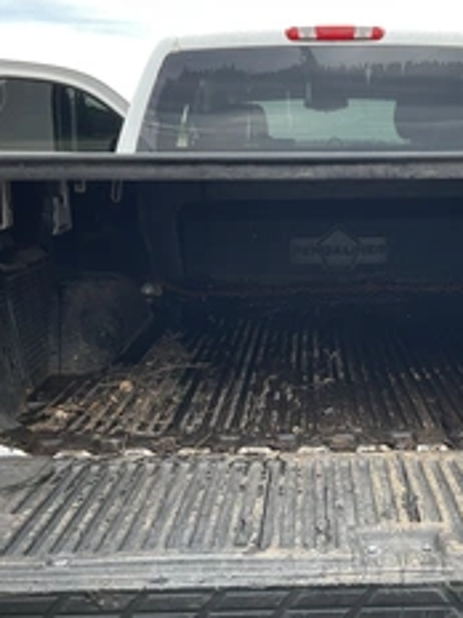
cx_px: 354
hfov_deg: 28.6
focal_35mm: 50
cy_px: 354
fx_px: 892
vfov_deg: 38.1
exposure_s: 1/122
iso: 16
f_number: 1.8
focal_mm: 3
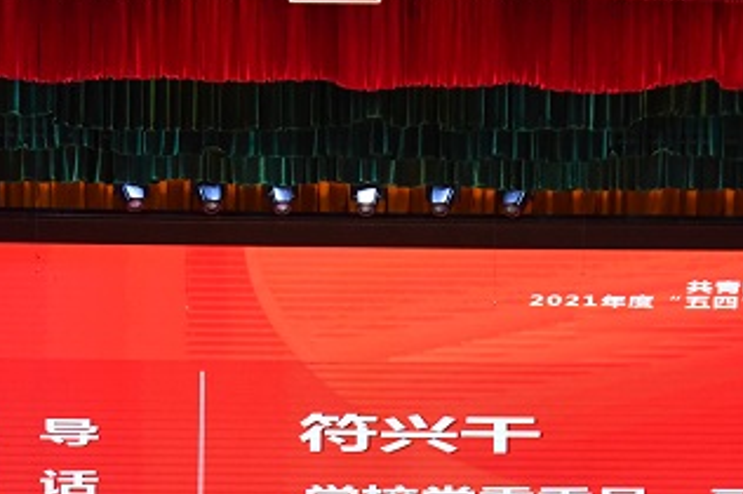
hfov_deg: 18.1
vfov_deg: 12.0
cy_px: 496
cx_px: 343
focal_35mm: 113
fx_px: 2330
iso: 3200
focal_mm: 34
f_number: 5.6
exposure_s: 1/200
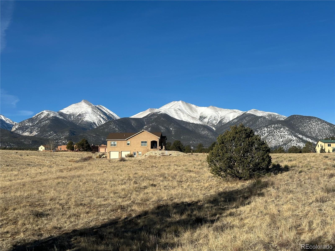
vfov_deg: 30.3
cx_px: 168
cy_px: 126
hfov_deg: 39.7
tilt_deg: +5.4
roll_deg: +0.0
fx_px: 465
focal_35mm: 48
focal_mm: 6.86
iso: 64
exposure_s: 1/6211
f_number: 1.78
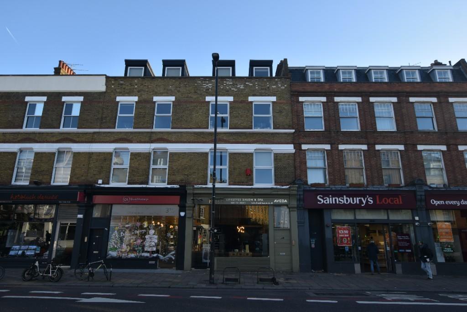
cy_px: 156
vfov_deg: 56.2
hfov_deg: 77.3
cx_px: 234
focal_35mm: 22
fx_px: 292
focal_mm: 15
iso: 200
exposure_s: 1/250
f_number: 6.3
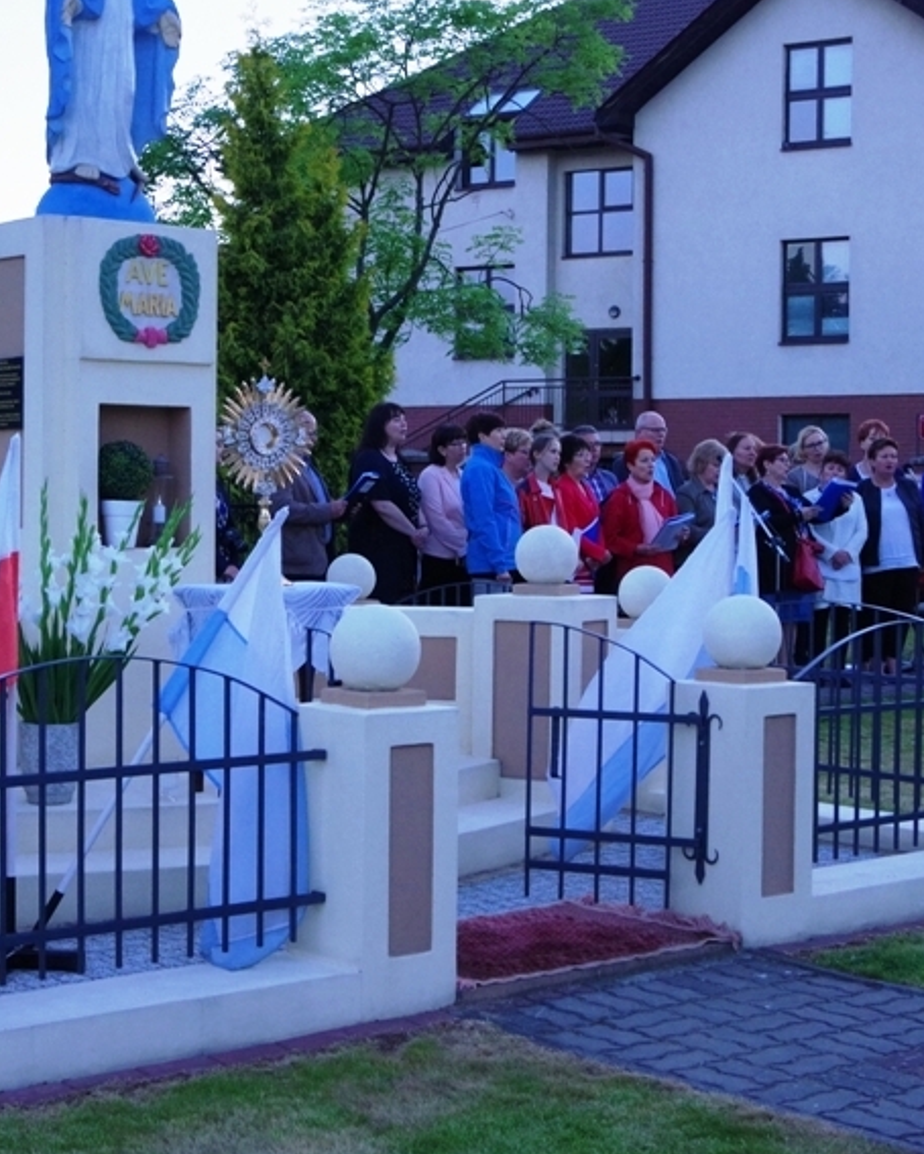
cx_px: 413
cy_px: 528
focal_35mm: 61
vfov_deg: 30.9
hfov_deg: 25.0
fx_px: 2084
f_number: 8
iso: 1600
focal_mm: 24
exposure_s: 1/125
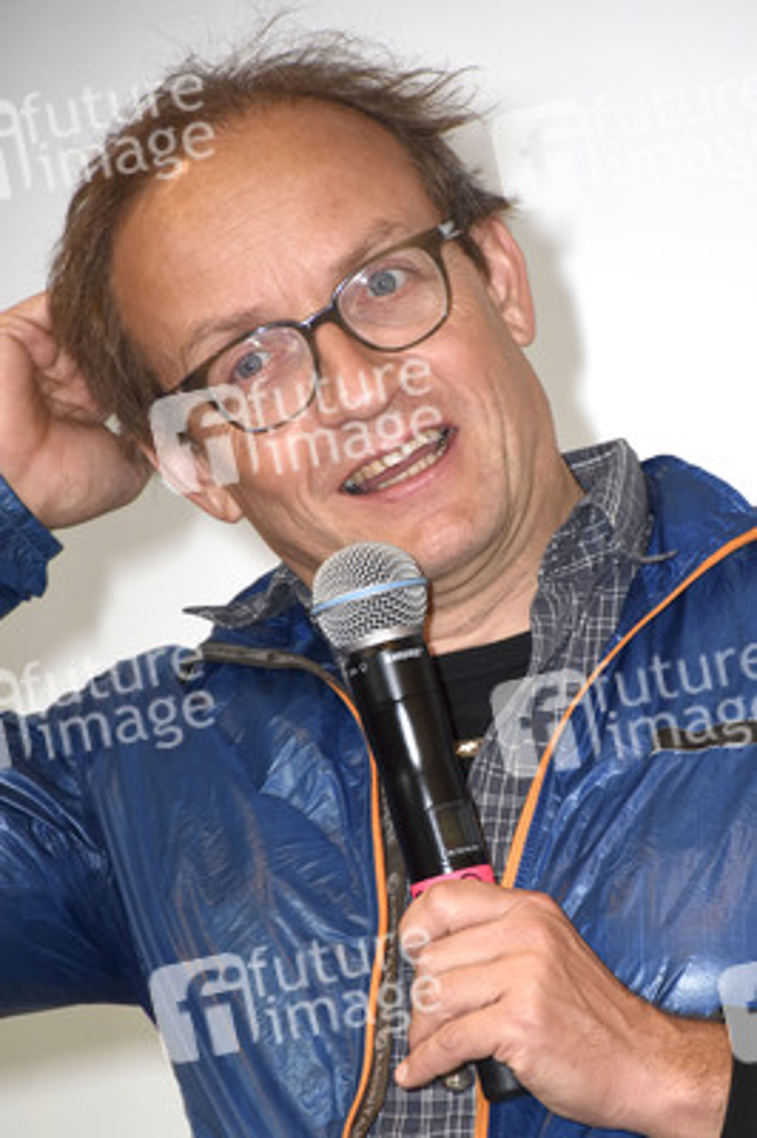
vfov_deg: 10.6
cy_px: 569
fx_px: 6161
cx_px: 378
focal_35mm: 195
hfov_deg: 7.0
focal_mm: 130
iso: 640
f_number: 5.6
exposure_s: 1/160
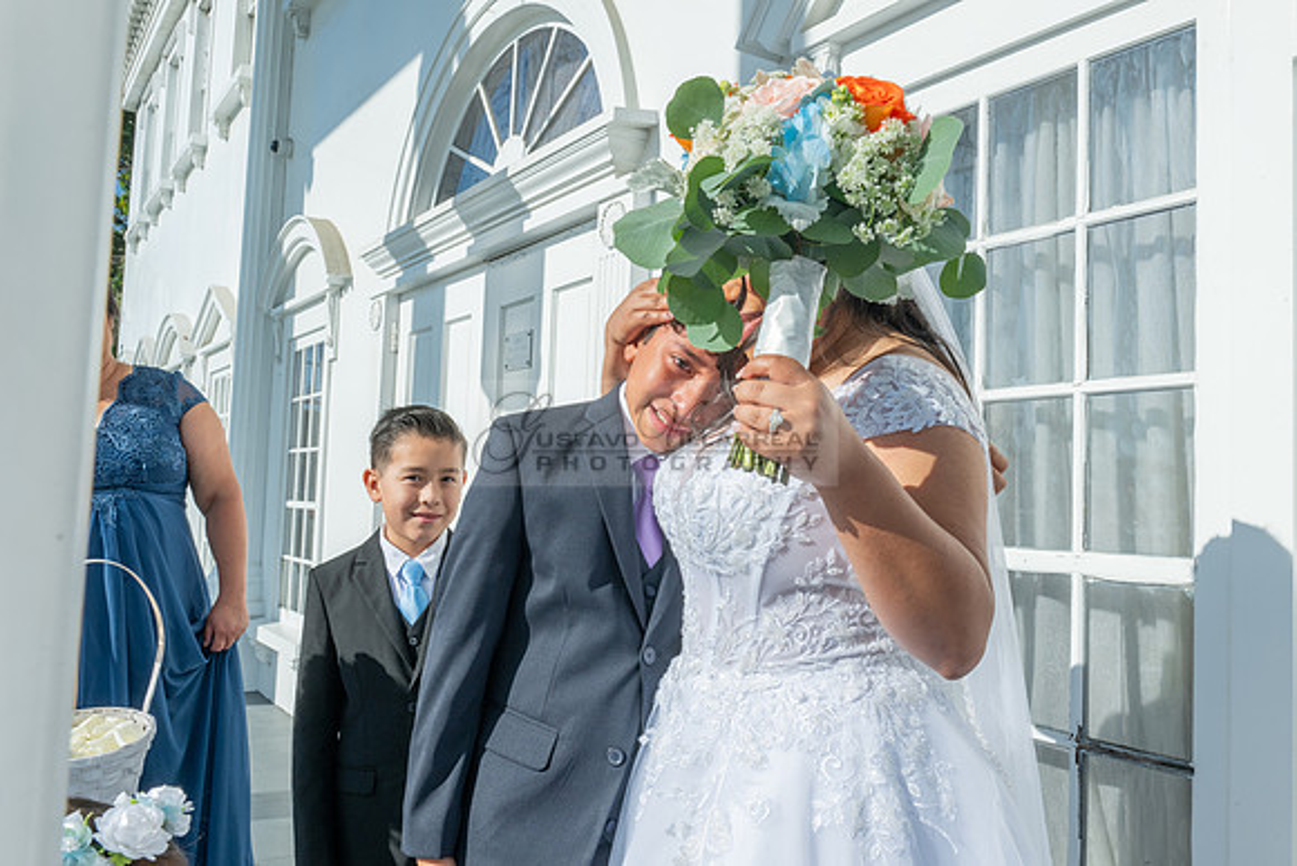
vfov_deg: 41.1
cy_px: 433
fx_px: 1153
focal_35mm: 32
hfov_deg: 58.7
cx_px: 648
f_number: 18
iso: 250
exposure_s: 1/200
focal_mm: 32
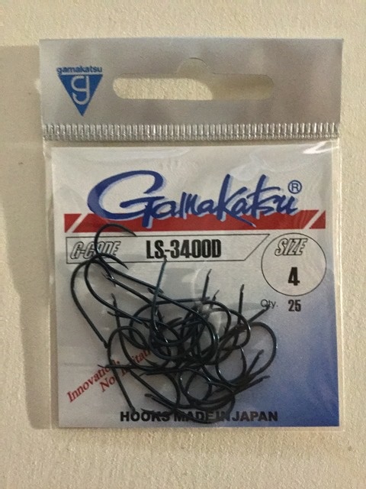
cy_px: 244
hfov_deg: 45.4
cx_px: 183
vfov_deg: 58.4
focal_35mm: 31
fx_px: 437
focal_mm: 3.3
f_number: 2.4
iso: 800
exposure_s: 1/17
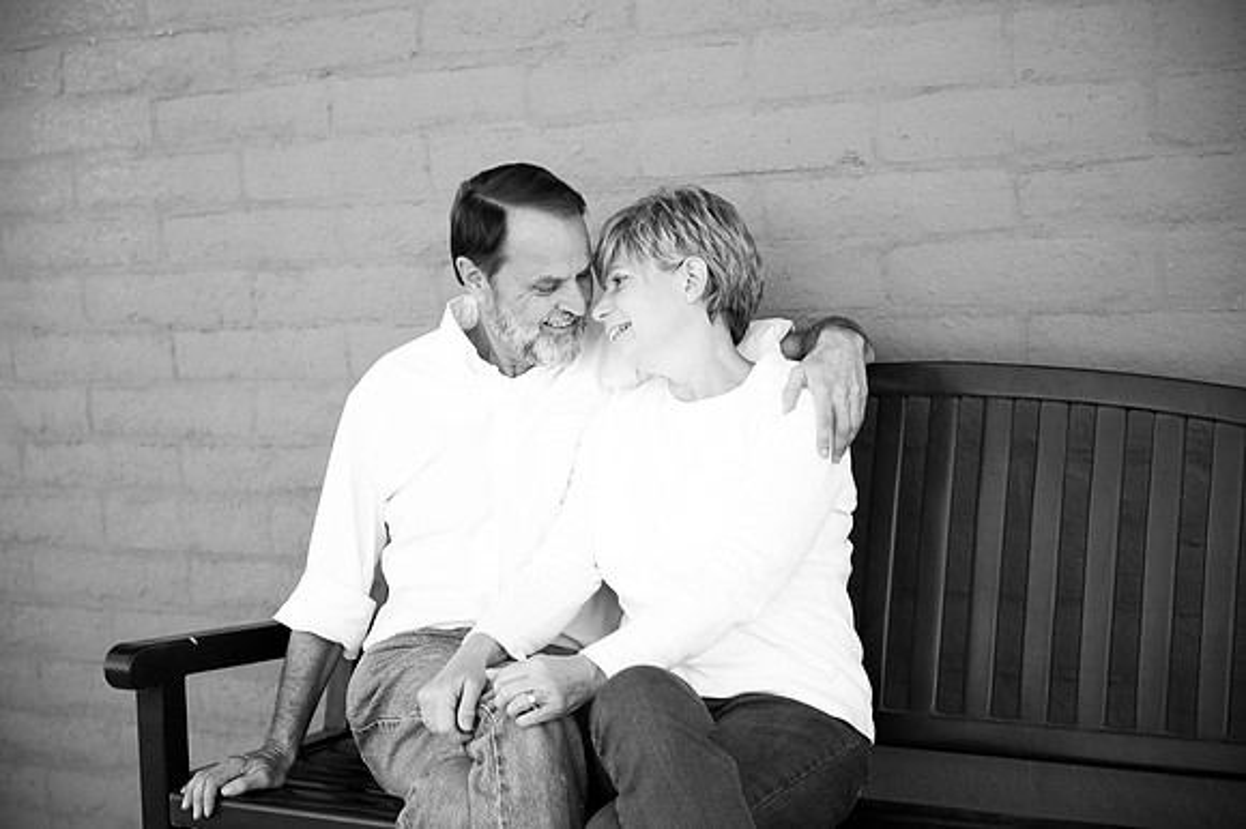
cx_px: 623
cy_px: 414
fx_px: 2421
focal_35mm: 70
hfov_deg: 28.9
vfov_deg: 19.4
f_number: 2.8
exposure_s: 1/320
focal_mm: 70
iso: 200
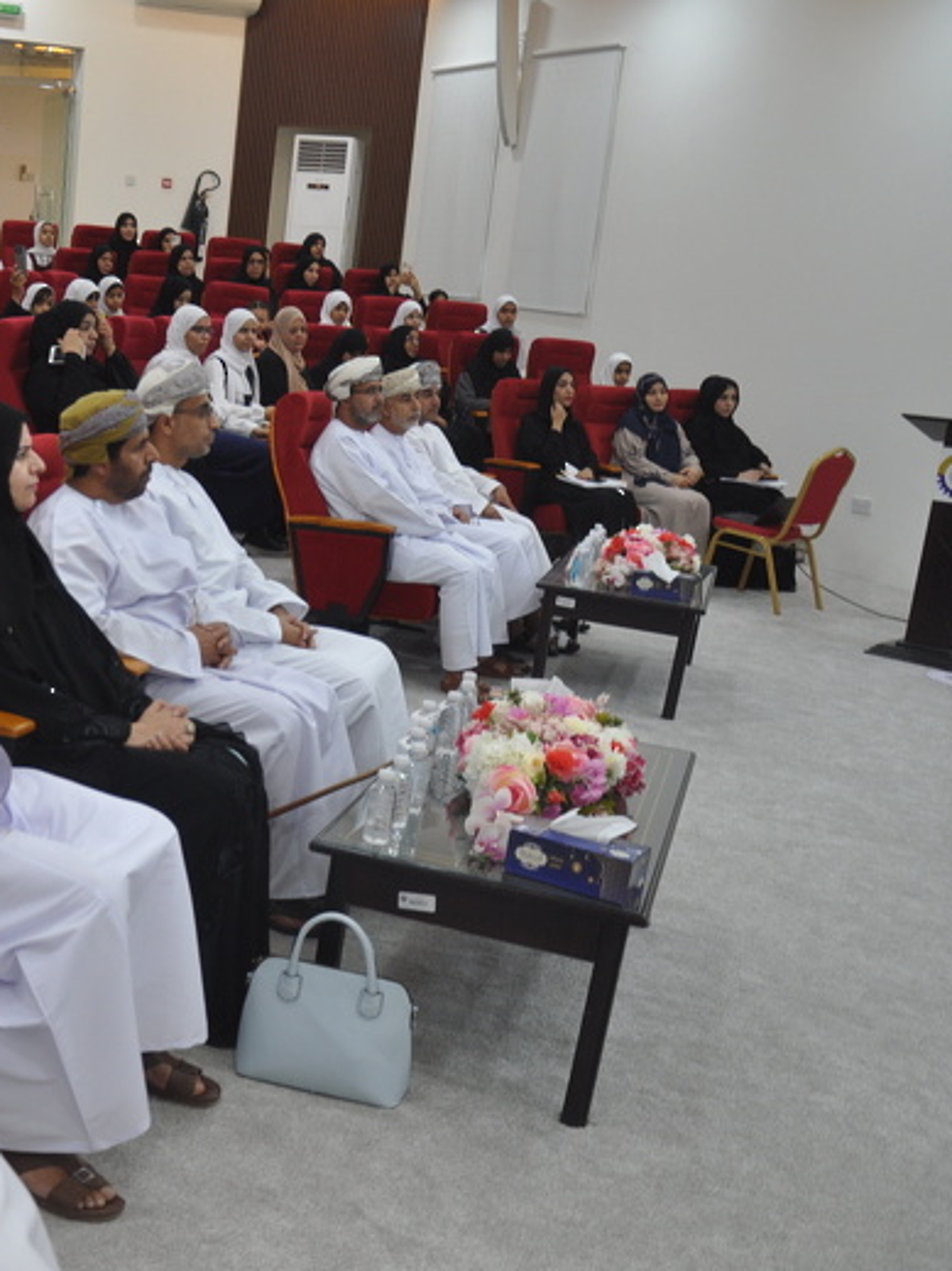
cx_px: 10
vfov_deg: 46.8
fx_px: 1467
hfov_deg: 33.1
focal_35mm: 40
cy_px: 628
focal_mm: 18
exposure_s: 1/60
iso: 500
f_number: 4
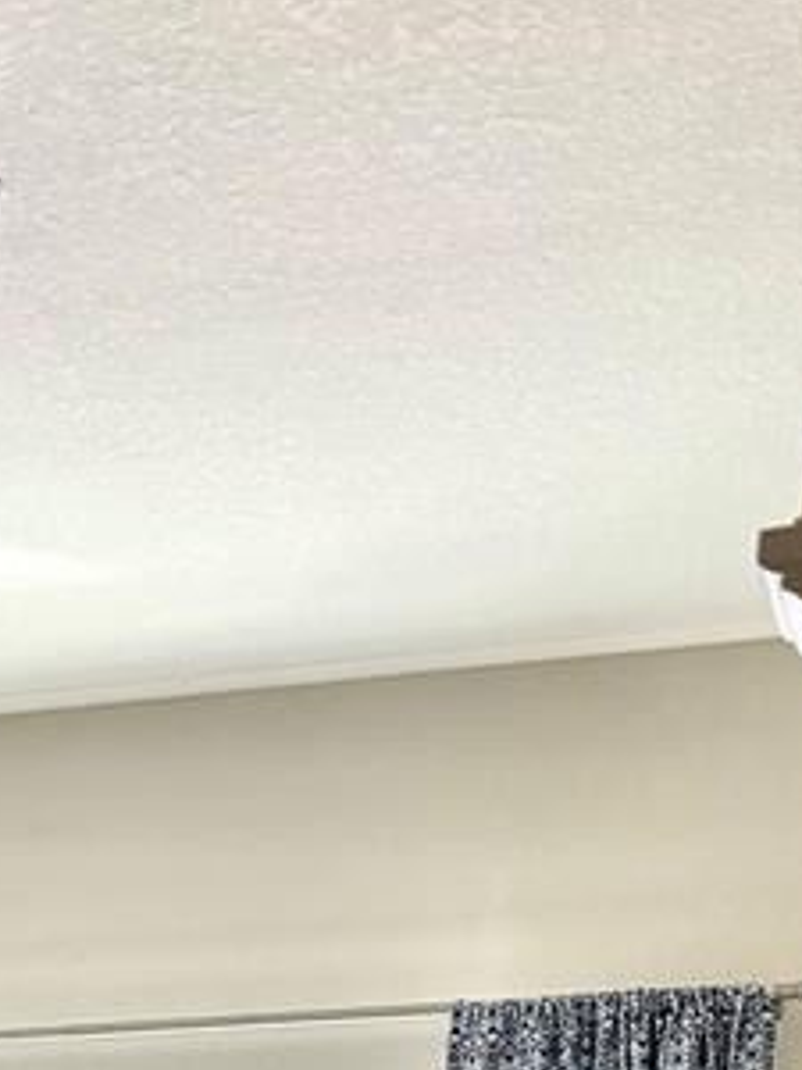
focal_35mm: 96
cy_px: 1598
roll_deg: -3.0
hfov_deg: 13.5
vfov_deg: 18.2
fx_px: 2966
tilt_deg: -1.5
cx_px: -734
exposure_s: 1/146
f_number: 1.78
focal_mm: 6.76
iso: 64
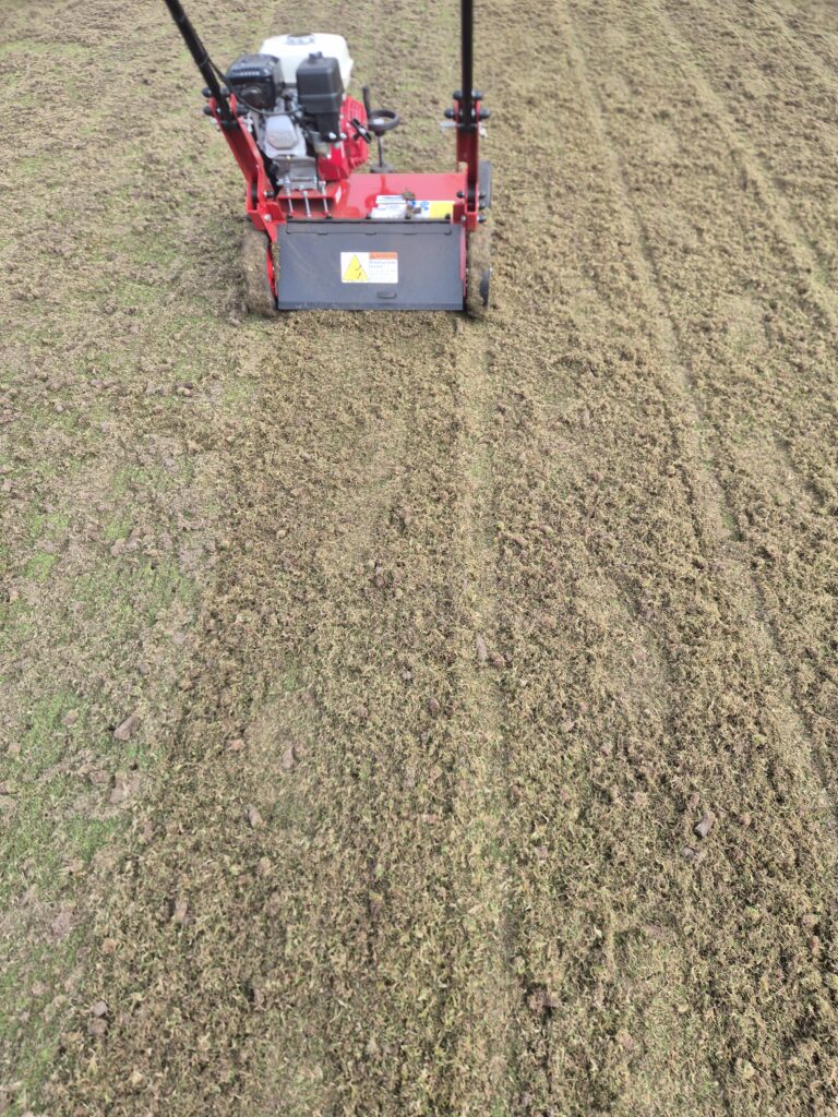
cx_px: 419
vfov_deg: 73.9
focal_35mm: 23
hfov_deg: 58.9
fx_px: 742
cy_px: 558
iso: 25
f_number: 1.8
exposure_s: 1/264
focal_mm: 5.4
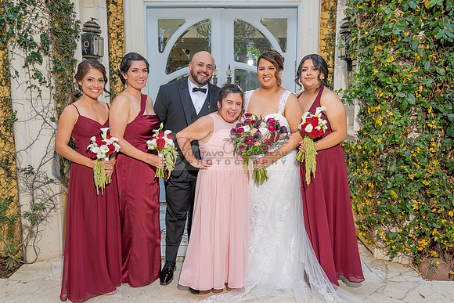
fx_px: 391
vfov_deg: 42.3
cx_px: 227
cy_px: 152
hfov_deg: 60.2
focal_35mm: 31
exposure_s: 1/200
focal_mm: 30.5
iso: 200
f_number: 4
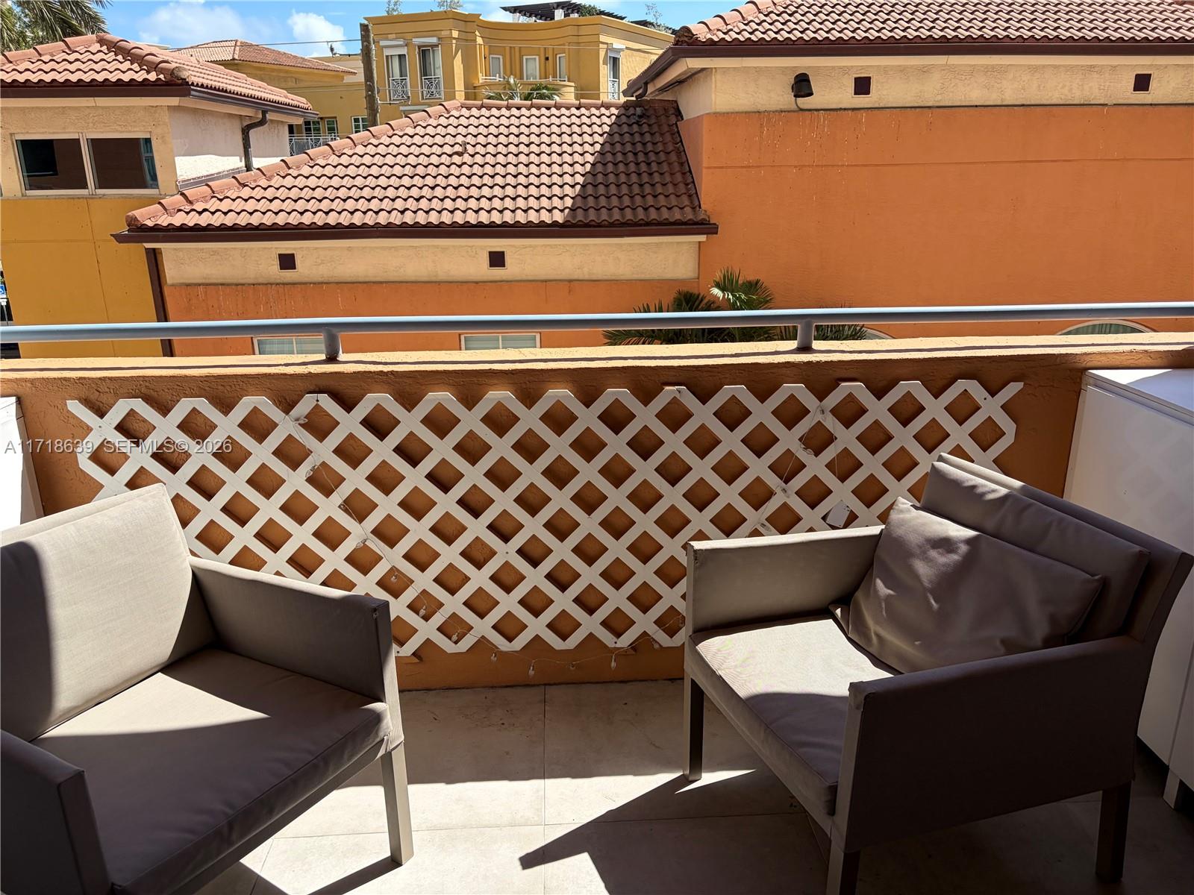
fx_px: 897
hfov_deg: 67.3
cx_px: 597
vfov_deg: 53.1
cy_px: 448
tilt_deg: -18.9
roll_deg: +1.0
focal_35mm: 26
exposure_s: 1/2012
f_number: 1.6
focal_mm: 5.96
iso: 50
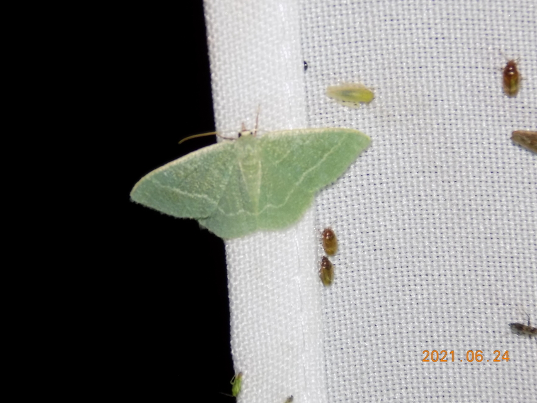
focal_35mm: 235
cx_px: 268
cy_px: 202
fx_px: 3646
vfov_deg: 6.3
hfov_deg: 8.4
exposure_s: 1/30
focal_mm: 41.8
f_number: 5.6
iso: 200
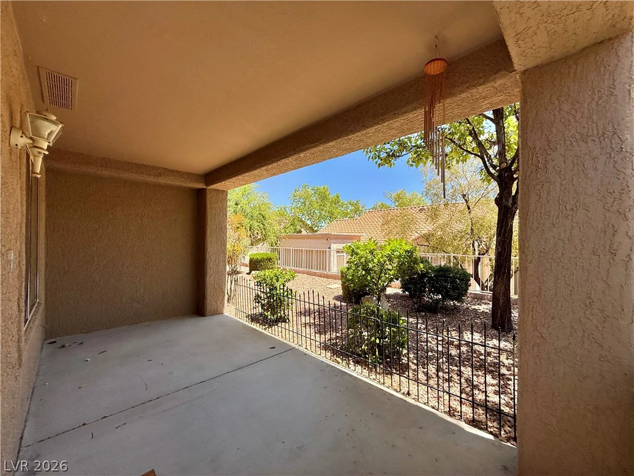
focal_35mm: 14
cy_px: 238
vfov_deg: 85.7
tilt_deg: +0.7
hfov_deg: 102.1
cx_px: 317
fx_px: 256
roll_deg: +0.4
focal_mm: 2.22
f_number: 2.2
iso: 50
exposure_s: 1/1259
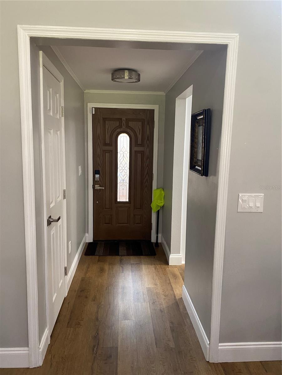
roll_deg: -0.3
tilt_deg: -7.1
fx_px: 282
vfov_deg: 67.3
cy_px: 188
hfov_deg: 53.1
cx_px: 141
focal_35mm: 26
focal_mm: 4.25
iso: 200
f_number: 1.8
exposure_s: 1/60
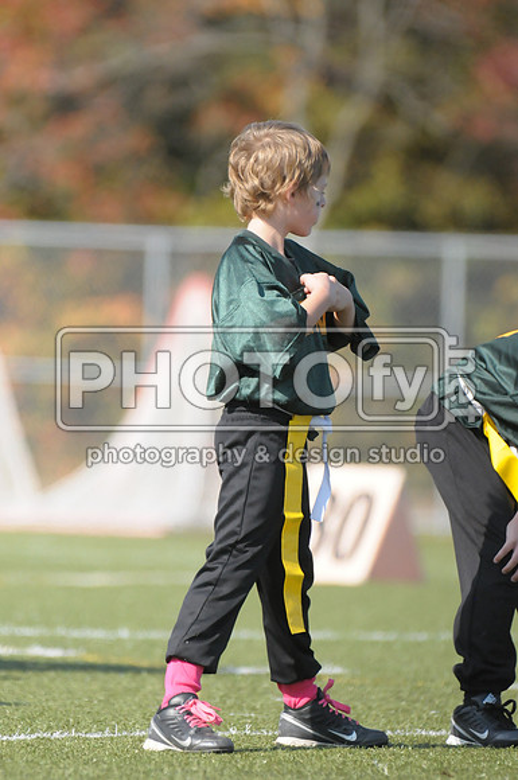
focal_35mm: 435
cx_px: 259
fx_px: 9416
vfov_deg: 4.7
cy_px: 390
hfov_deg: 3.2
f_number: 4
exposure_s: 1/6400
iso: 1600
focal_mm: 290
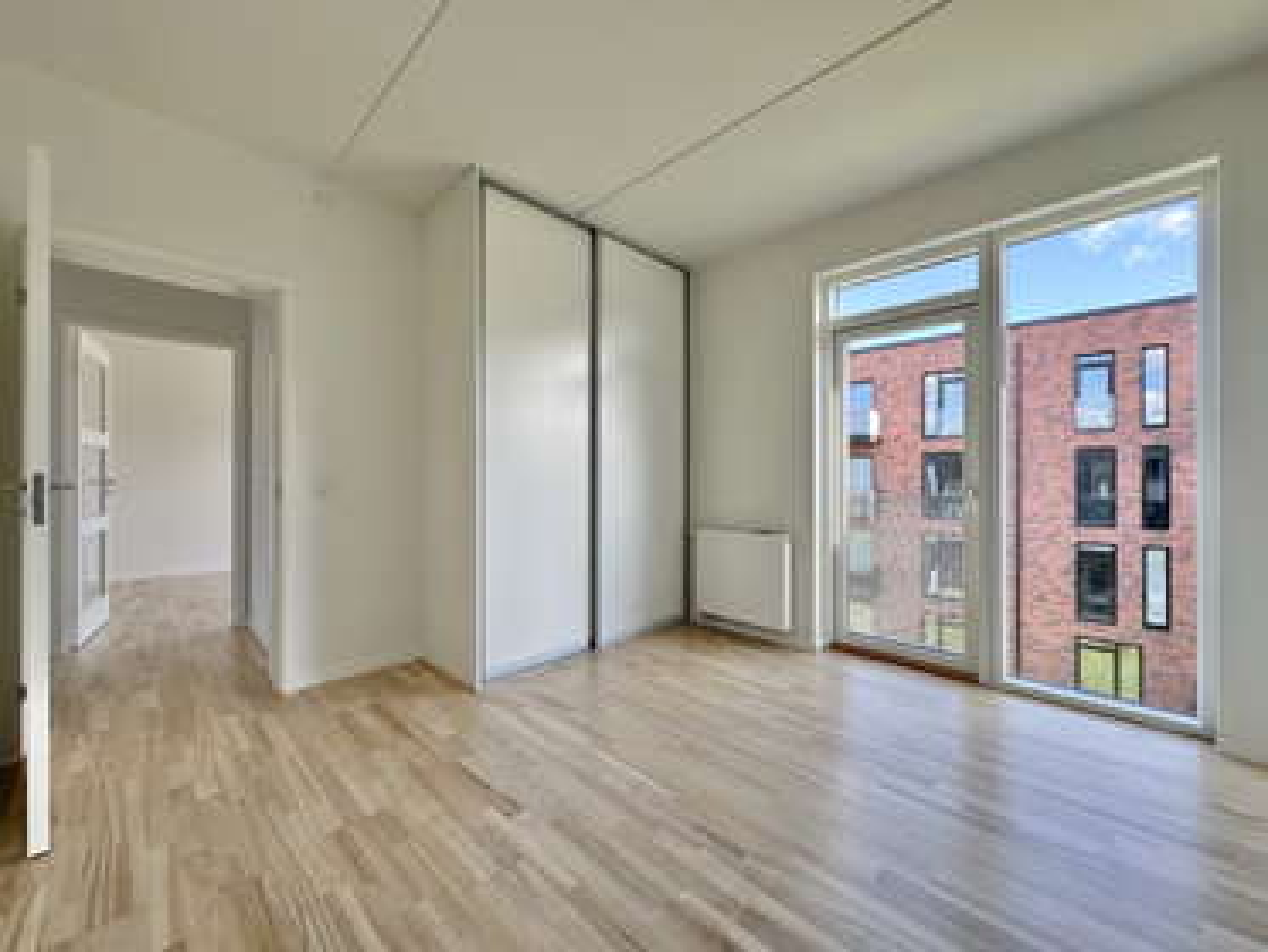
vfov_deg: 85.7
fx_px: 513
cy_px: 476
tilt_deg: +0.1
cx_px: 634
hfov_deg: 102.0
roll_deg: -0.5
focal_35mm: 14
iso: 40
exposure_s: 1/107
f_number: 2.2
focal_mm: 2.22
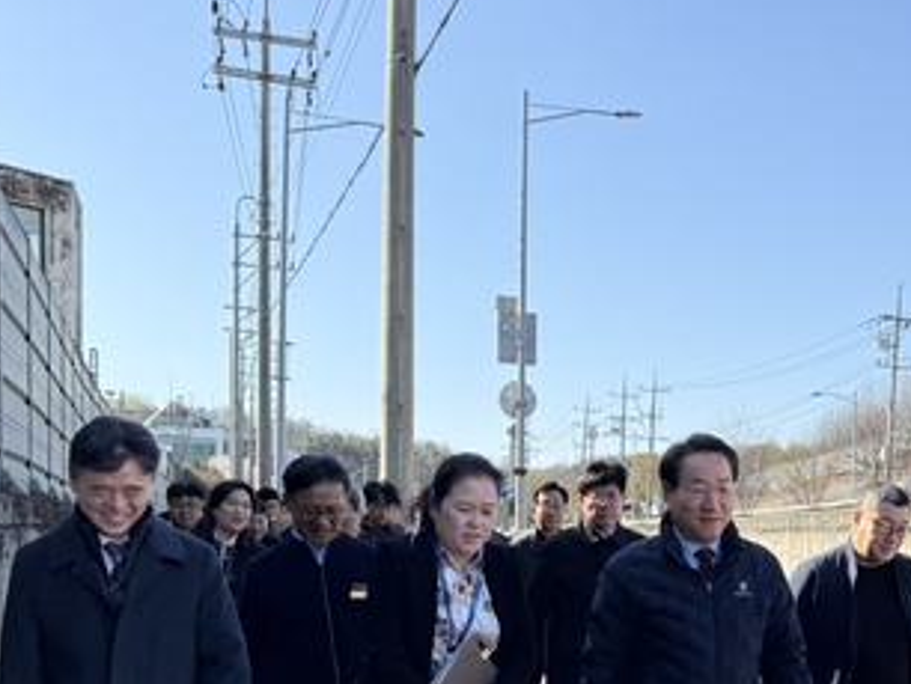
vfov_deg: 29.6
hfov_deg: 39.6
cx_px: 655
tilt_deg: -4.7
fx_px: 1238
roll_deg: -1.8
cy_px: 622
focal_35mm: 47
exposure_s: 1/2801
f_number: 1.78
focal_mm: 6.76
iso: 80
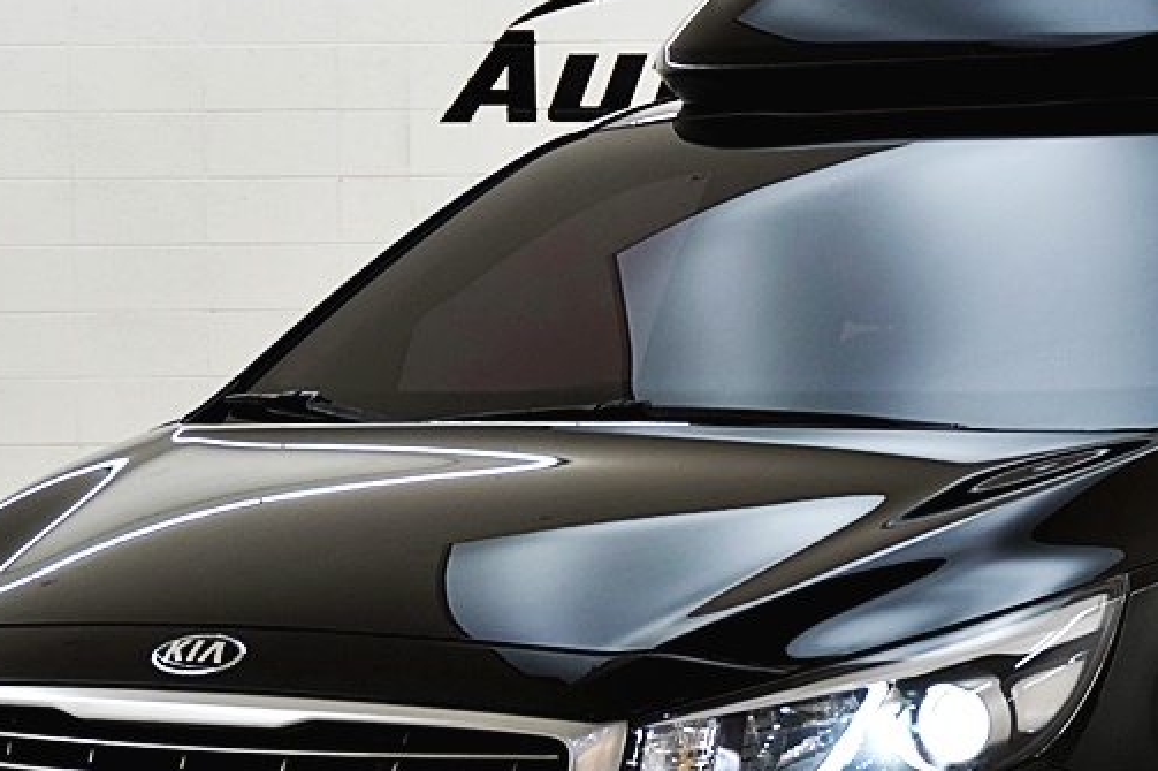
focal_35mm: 118
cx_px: 866
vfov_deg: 11.6
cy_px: 582
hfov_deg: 17.3
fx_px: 3794
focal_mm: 36
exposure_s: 1/60
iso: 250
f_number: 5.6
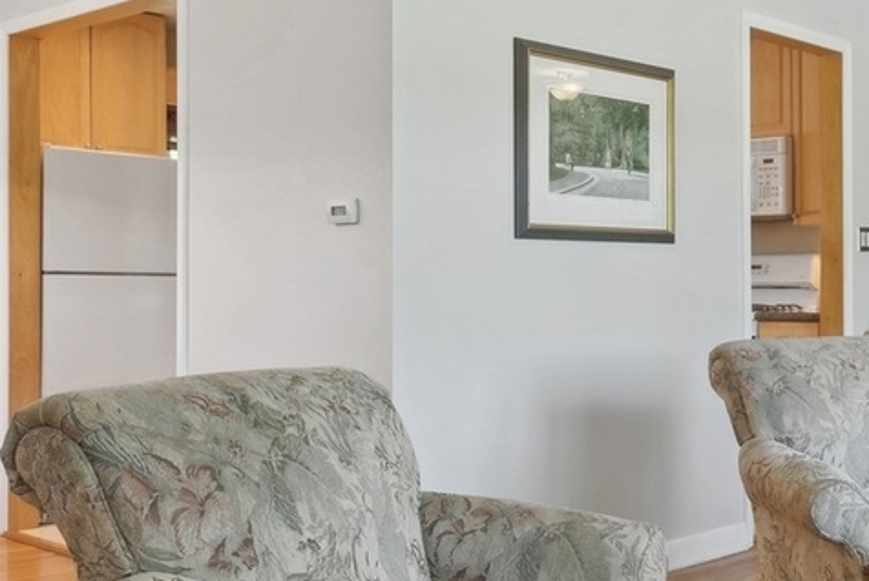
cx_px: 730
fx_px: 1232
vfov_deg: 26.5
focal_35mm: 51
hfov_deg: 37.1
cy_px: 280
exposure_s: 1/15
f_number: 9.5
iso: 200
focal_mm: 15
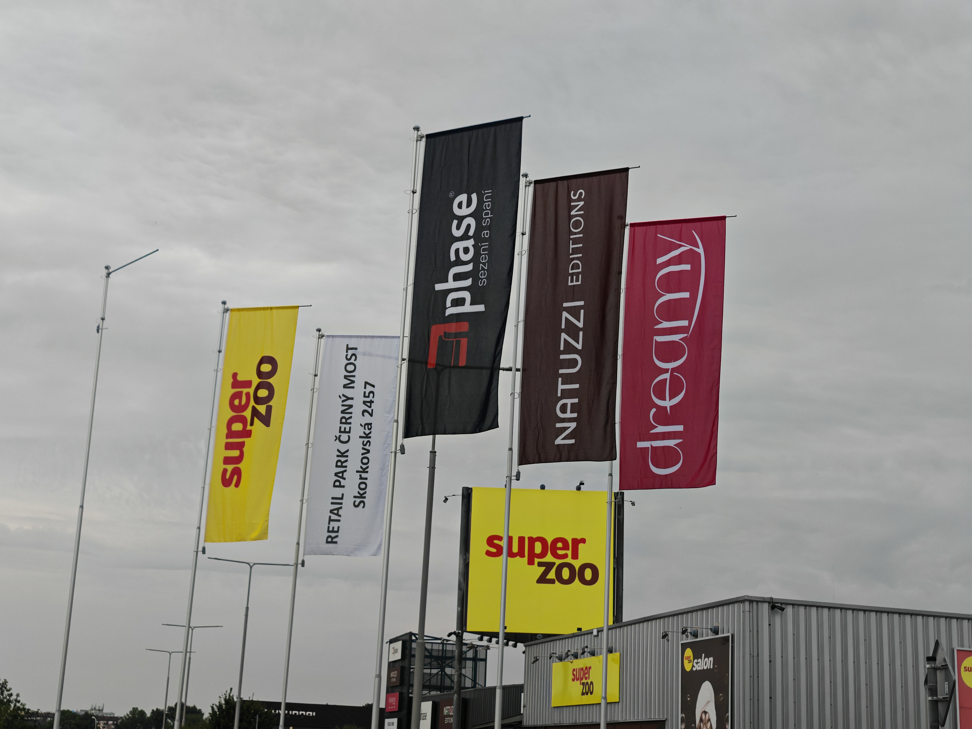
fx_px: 1516
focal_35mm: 54
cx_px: 486
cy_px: 364
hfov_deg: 35.5
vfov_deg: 27.0
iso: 50
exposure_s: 1/3300
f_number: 1.6
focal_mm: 7.62
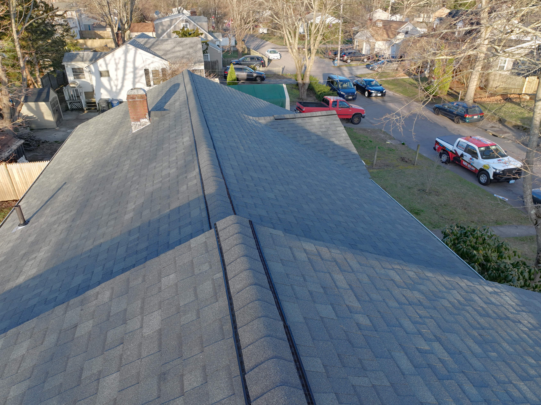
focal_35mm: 24
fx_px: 375
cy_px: 202
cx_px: 270
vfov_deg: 56.8
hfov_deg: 71.6
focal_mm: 12.29
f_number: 2.8
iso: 112
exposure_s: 1/250
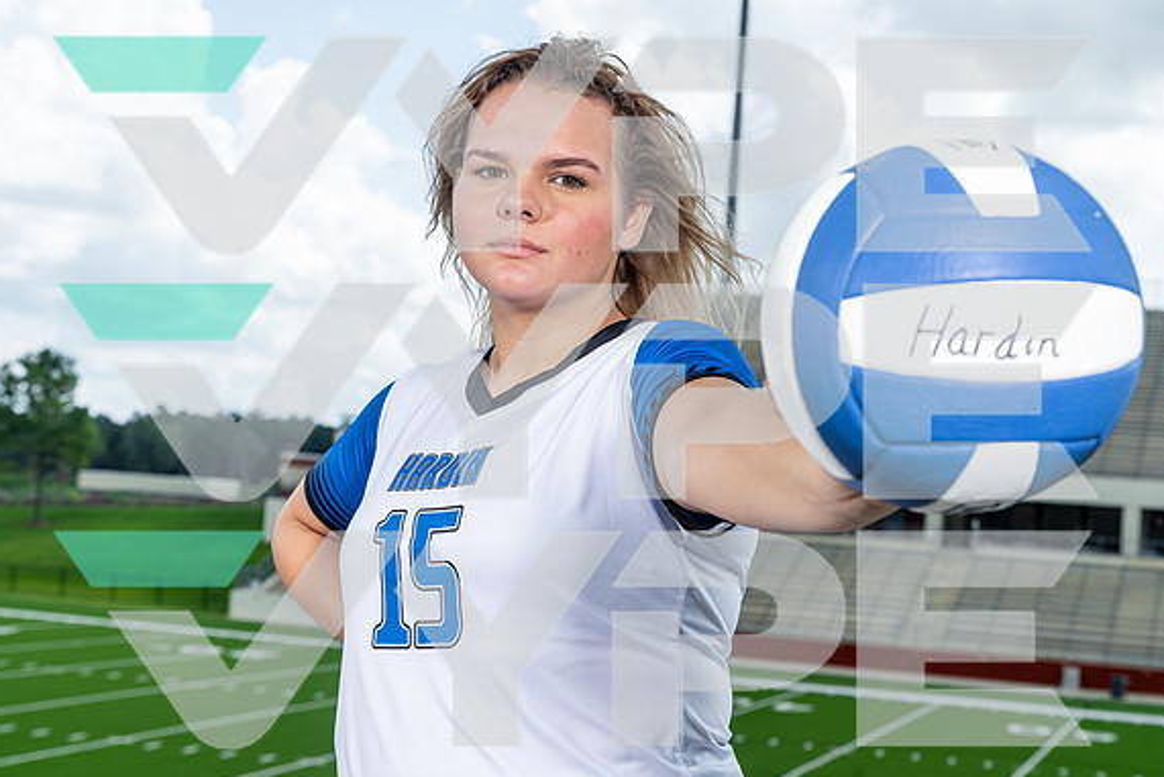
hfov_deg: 31.0
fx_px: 2102
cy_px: 393
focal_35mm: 65
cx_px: 579
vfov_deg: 20.9
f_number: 8
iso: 100
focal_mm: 64
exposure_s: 1/125
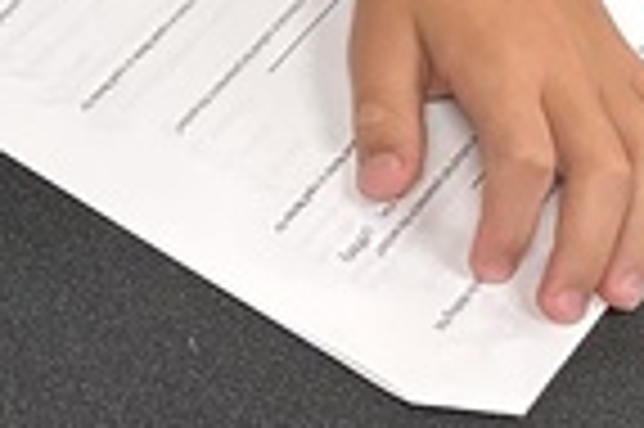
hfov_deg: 11.4
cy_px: -446
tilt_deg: -36.8
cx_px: -1045
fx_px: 2502
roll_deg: +4.0
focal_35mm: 140
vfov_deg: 9.1
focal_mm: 6.86
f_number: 1.78
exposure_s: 1/60
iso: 400
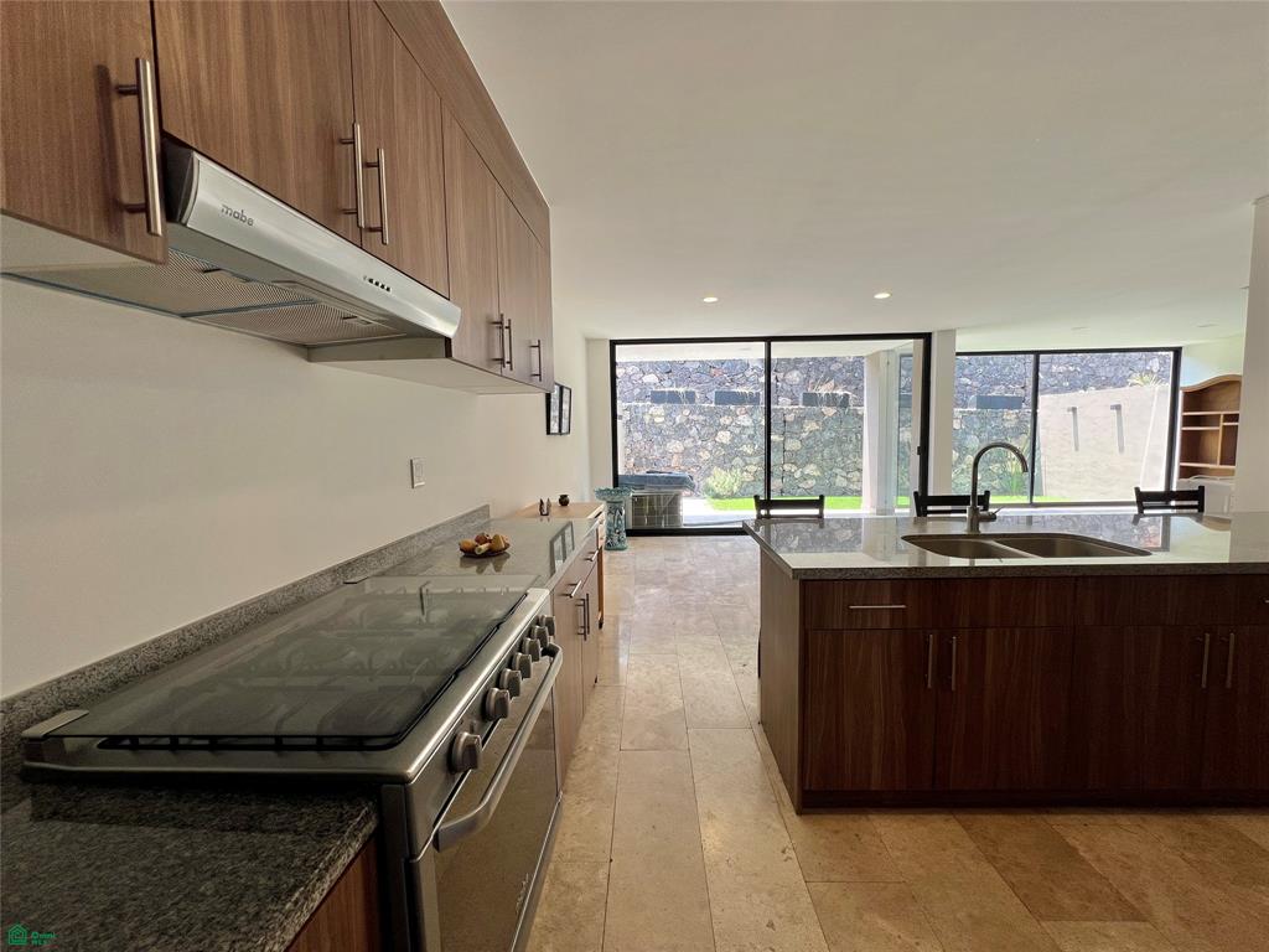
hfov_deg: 106.2
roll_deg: +1.1
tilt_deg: -4.8
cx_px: 634
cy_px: 476
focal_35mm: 13
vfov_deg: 89.9
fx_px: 477
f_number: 1.8
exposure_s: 1/99
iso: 32
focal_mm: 1.57
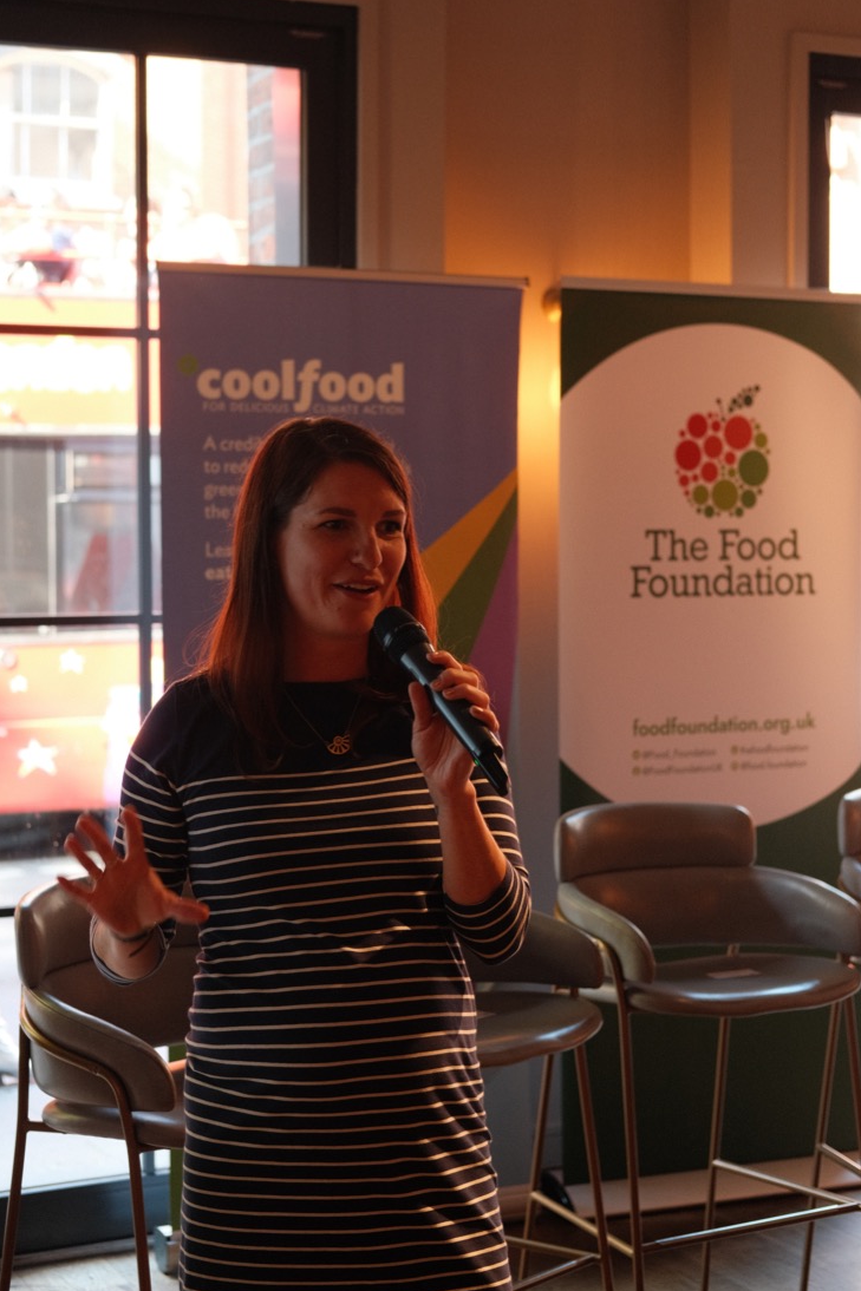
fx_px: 2225
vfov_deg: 32.4
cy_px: 617
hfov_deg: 21.9
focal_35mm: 62
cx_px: 421
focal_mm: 35
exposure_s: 1/60
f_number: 2.8
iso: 800
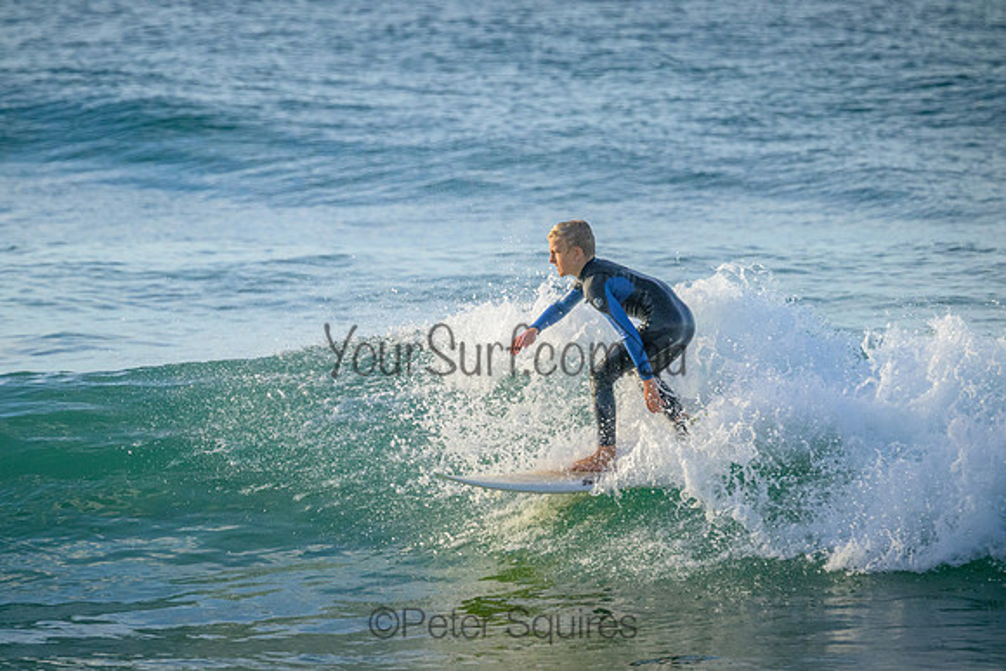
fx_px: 15652
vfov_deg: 2.5
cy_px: 336
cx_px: 503
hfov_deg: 3.7
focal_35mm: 560
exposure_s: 1/2000
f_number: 11
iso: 2800
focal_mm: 560
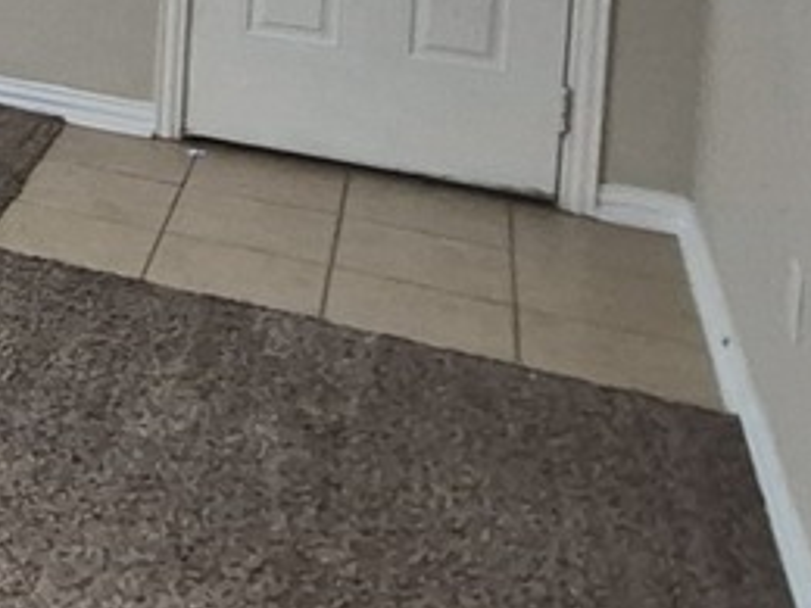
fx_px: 1687
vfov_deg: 17.7
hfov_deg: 21.3
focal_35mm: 72
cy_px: -377
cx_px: -502
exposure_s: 1/60
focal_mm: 1.74
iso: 320
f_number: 2.2
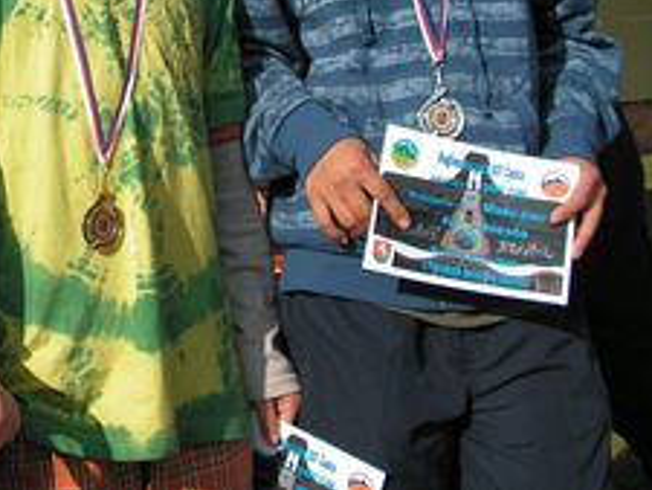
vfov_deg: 19.9
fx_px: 1357
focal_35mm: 72
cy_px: 3
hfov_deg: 26.4
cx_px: 107
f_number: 3.2
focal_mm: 6
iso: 50
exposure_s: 1/800
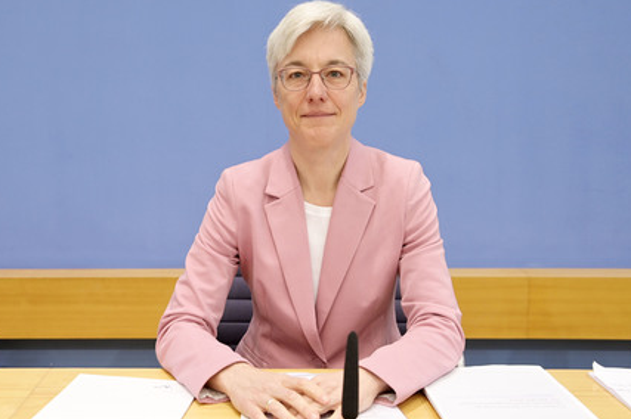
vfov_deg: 35.0
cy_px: 207
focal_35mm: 38
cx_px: 311
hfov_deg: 50.7
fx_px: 666
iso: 3200
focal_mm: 36
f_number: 5
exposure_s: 1/400
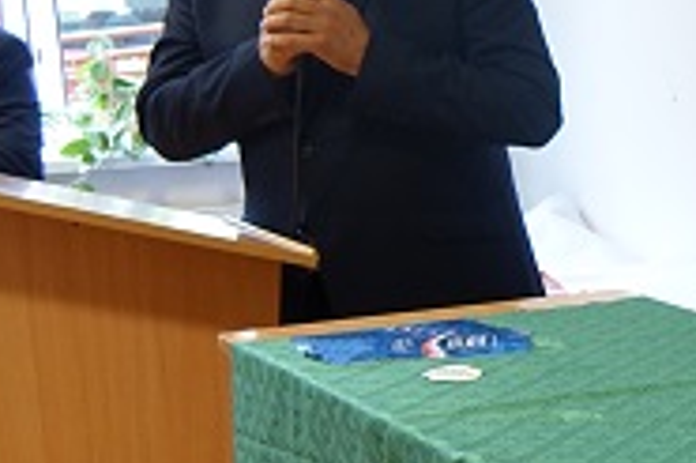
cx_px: 1445
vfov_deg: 13.1
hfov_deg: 15.3
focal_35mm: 104
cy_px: 322
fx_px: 2009
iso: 250
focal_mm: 8.8
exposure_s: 1/30
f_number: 2.8
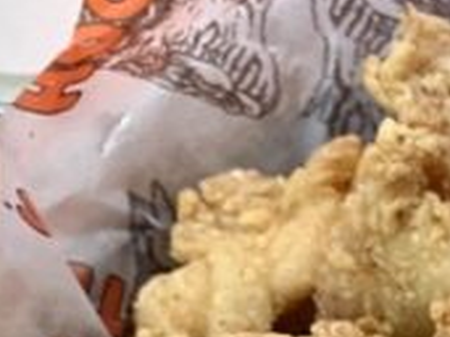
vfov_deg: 10.4
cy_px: 679
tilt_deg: -57.3
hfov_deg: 13.6
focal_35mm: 131
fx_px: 1702
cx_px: 795
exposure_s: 1/60
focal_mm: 3.99
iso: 250
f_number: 1.8
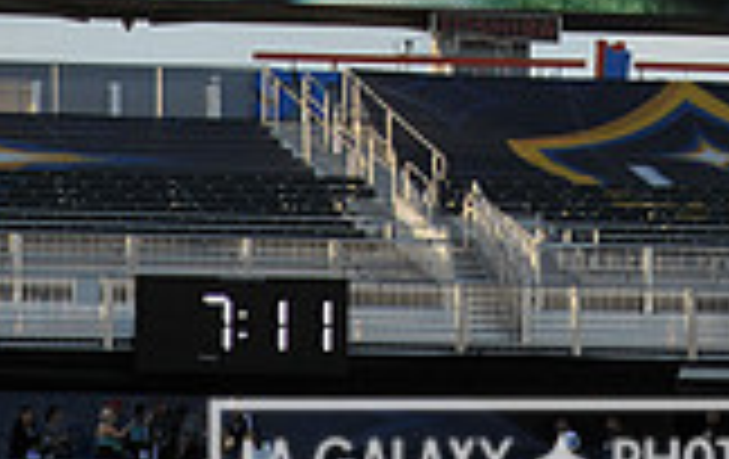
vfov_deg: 3.3
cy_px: -216
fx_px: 7964
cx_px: 526
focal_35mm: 400
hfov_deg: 5.2
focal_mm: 110
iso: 400
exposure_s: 1/500
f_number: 11
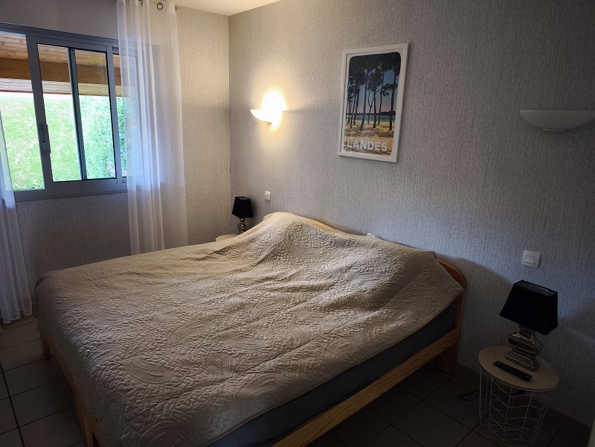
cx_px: 298
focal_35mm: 23
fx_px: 395
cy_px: 224
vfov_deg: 58.9
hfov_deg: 73.9
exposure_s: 1/50
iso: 320
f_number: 1.6
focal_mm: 6.57
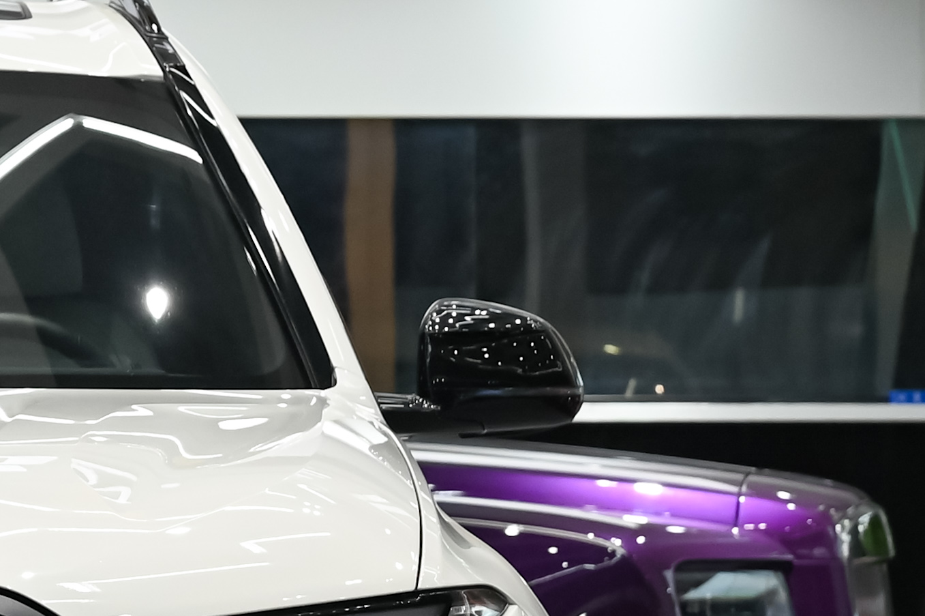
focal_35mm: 310
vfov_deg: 4.4
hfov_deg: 6.6
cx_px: -329
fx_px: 7960
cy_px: 212
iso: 1250
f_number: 5.6
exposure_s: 1/160
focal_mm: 70
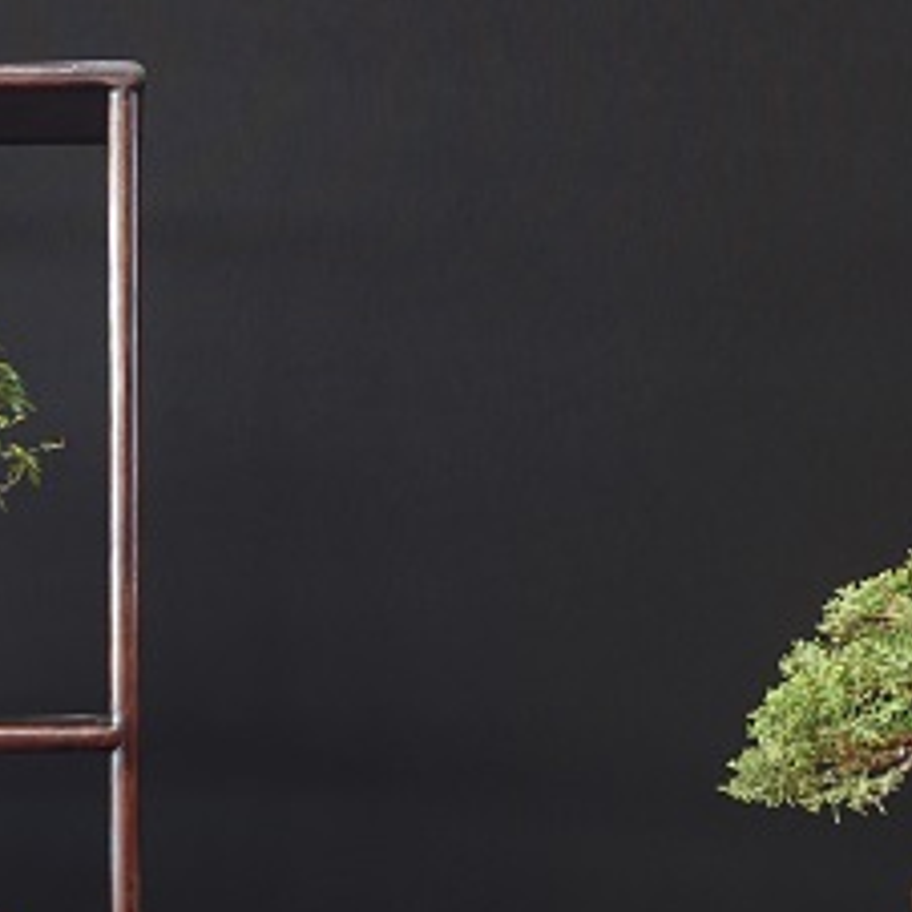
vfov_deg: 17.5
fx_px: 2951
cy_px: 682
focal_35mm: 99
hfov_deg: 17.5
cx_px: 291
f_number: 9
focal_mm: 22
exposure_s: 1.3
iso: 160
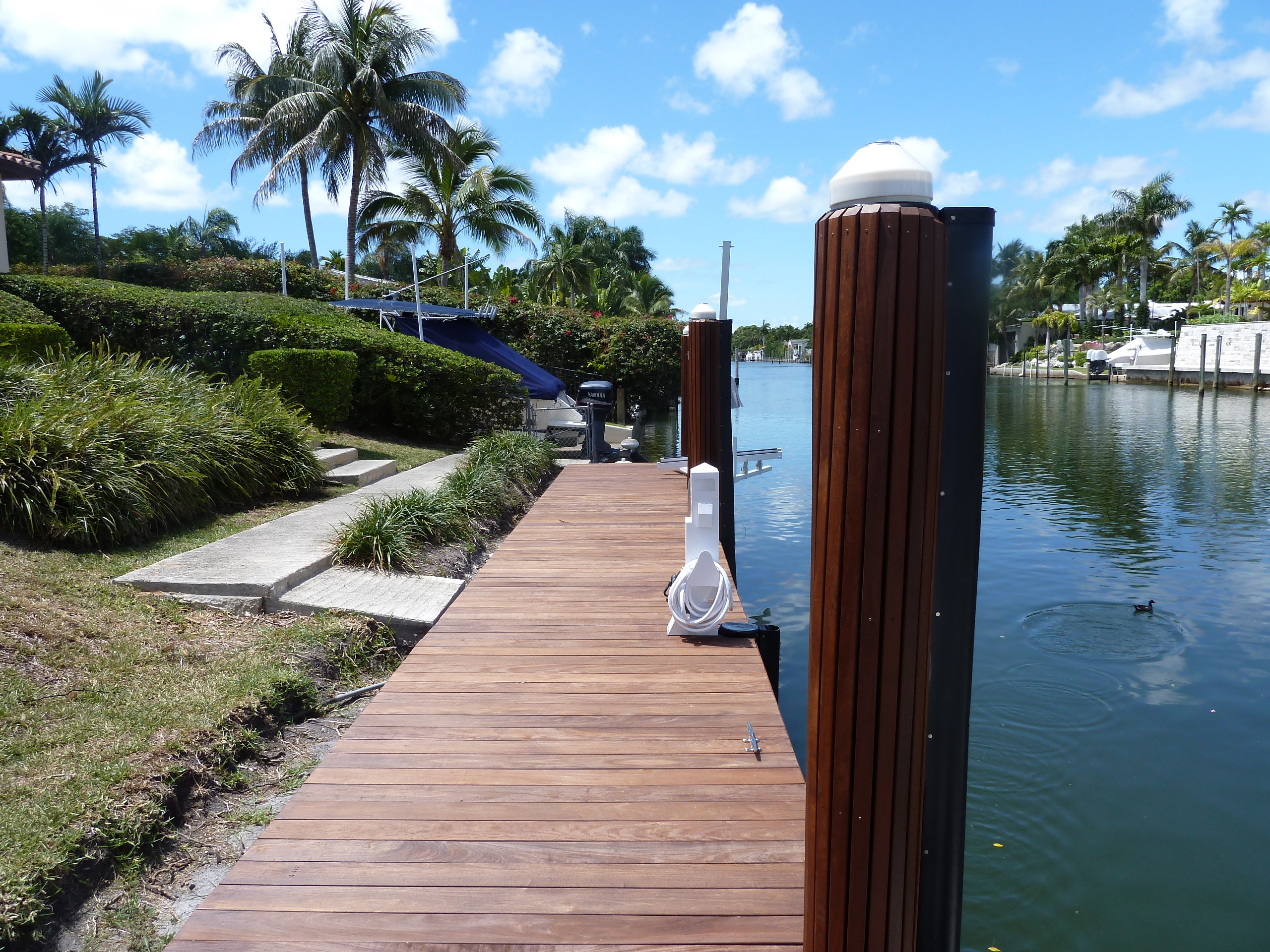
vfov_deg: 54.9
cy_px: 476
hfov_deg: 69.4
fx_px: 917
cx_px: 635
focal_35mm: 25
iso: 80
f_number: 4
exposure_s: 1/400
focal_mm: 4.1
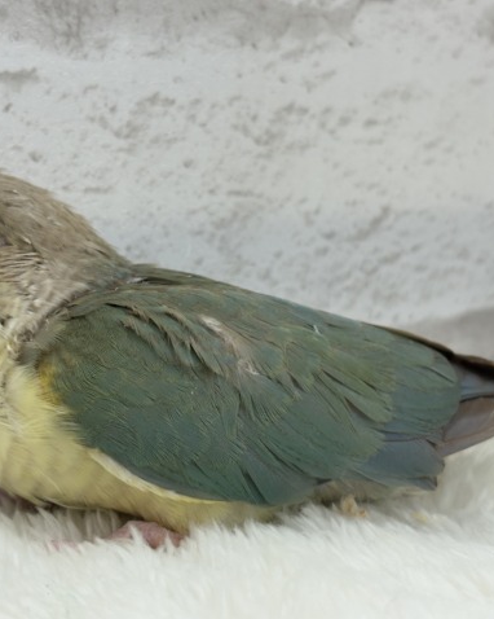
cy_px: 310
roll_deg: -0.4
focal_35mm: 68
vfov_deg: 27.9
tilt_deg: -9.5
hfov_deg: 22.4
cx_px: 178
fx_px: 1244
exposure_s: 1/50
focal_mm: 5.96
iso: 50
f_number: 1.6
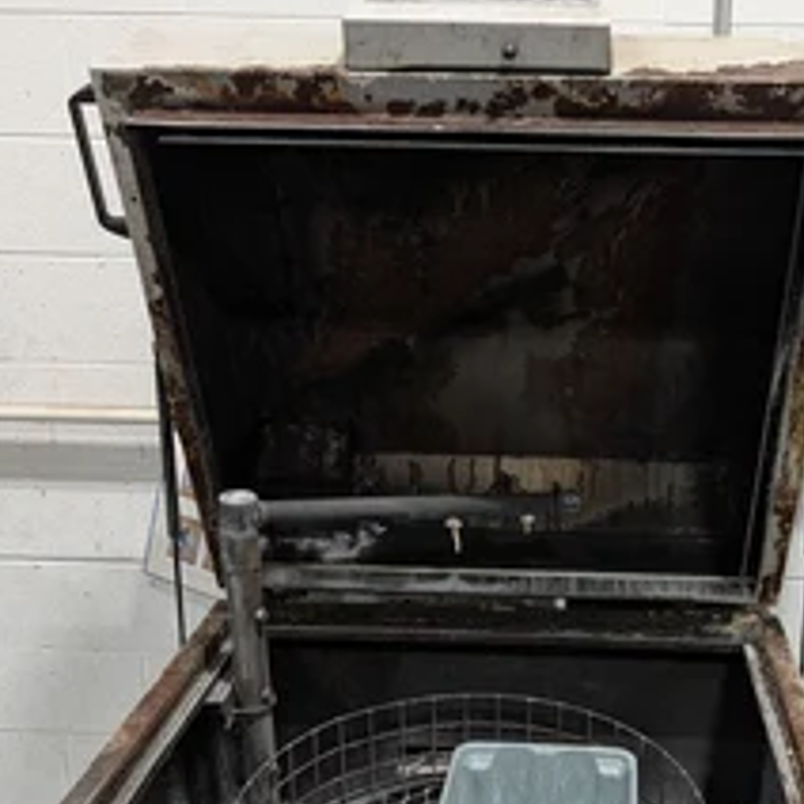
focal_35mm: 40
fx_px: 1051
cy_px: 537
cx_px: 531
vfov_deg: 41.3
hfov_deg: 41.4
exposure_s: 1/342
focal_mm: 6.9
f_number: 1.68
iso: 359
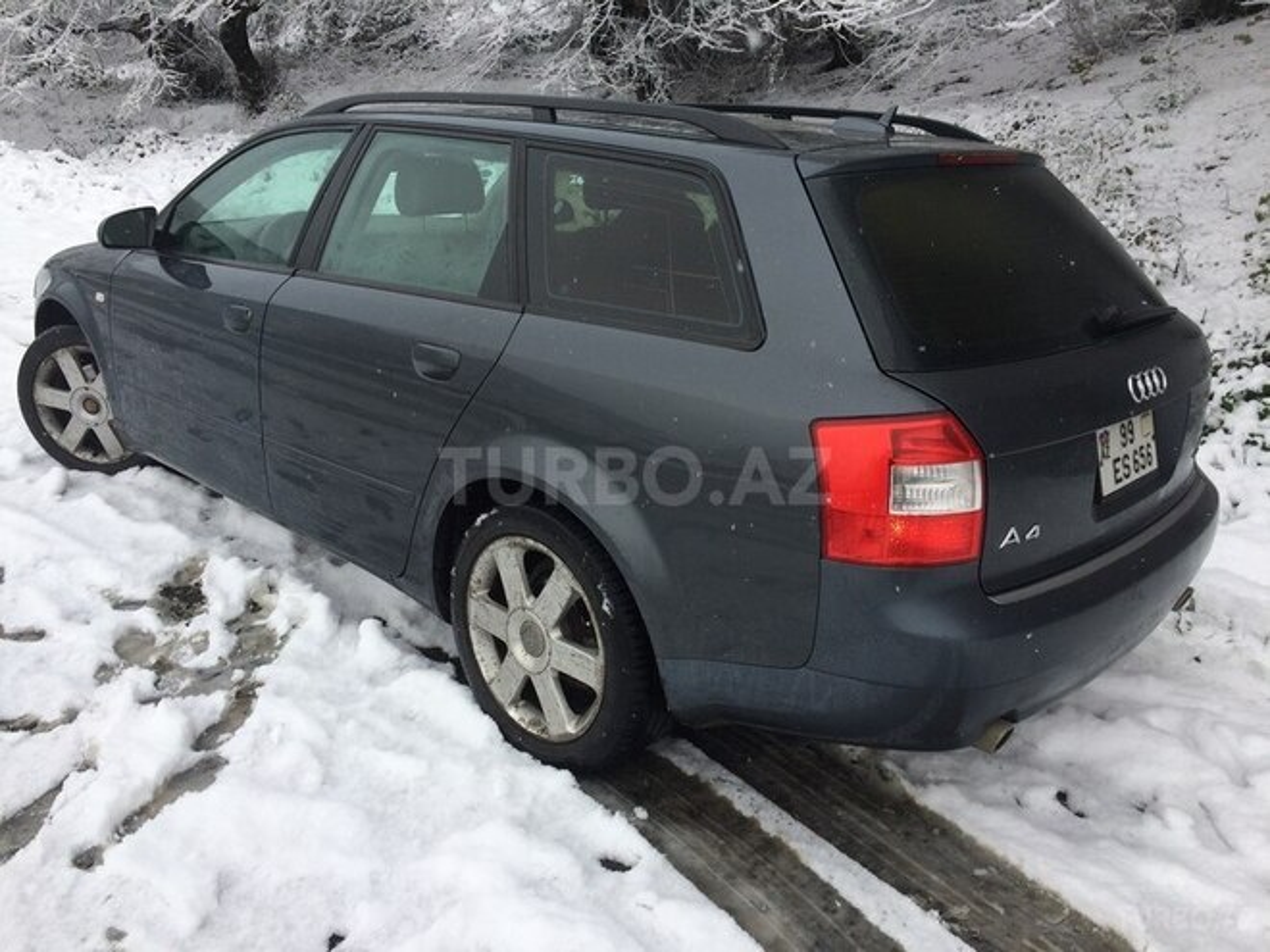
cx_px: 635
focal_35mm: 29
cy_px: 476
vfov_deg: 48.2
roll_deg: +0.3
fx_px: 1064
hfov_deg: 61.7
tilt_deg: -19.5
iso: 32
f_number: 2.2
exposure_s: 1/398
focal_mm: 4.15
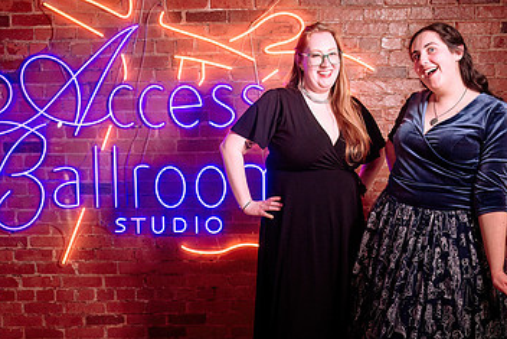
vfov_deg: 26.9
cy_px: 222
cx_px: 278
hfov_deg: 39.5
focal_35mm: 50
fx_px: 704
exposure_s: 1/200
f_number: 4
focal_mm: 27
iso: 500
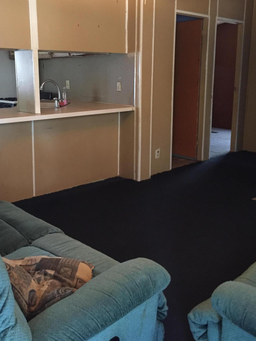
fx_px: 345
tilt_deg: -10.7
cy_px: 140
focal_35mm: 35
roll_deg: +0.7
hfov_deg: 40.6
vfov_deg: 52.3
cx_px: 108
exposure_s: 1/15
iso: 500
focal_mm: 4.15
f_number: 2.2
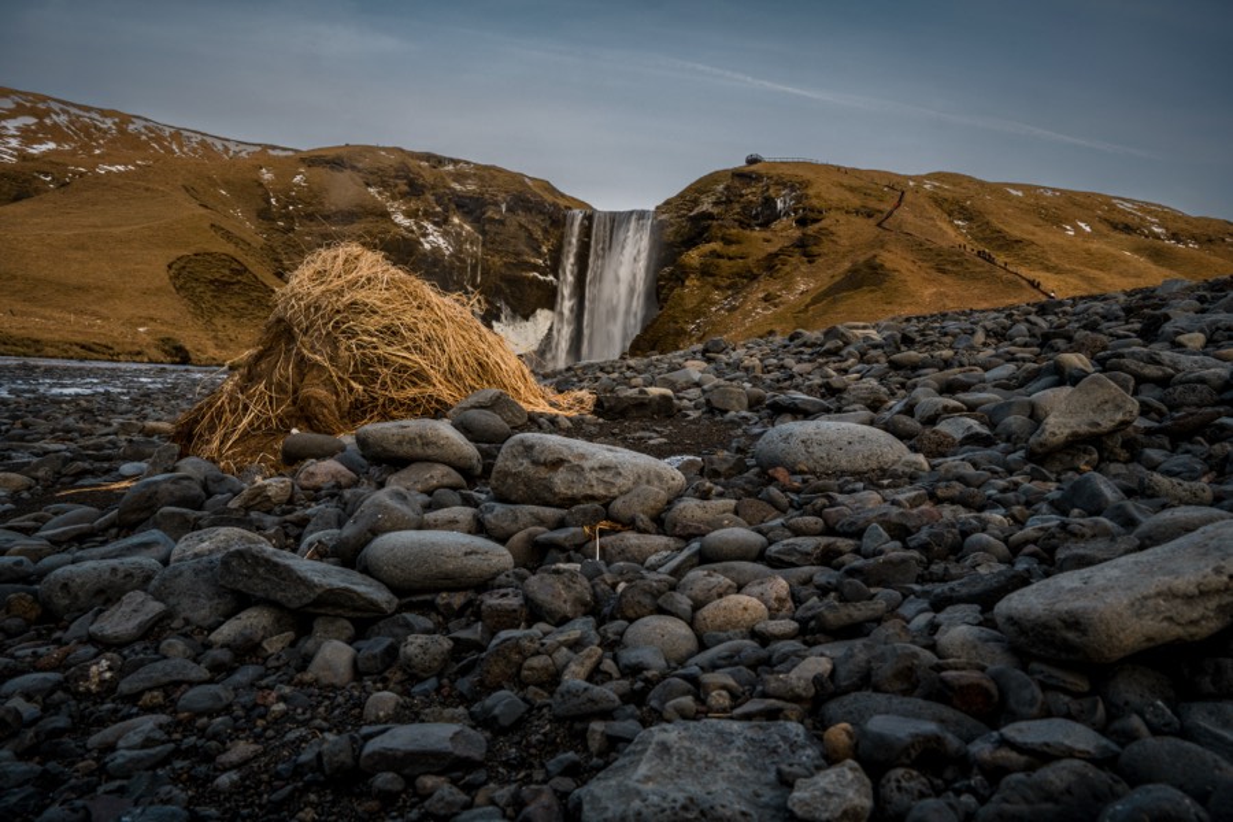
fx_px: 822
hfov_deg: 73.7
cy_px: 411
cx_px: 616
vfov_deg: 53.1
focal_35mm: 24
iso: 320
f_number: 22
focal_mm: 24
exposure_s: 1/13
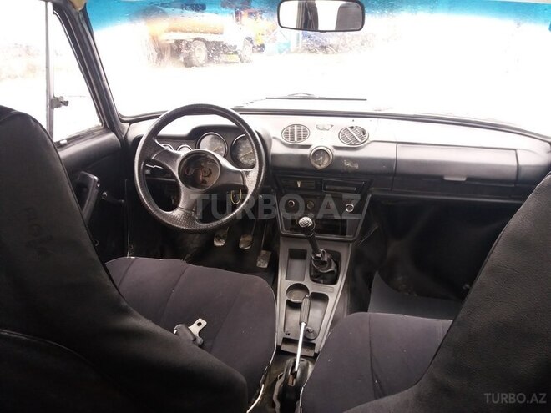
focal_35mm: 28
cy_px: 206
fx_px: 446
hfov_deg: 63.4
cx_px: 276
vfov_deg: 49.7
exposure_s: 1/33
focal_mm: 3.7
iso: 125
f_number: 1.9
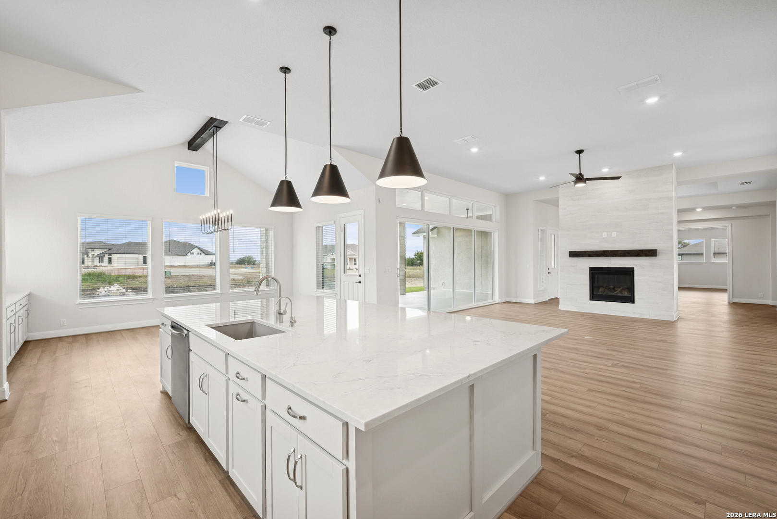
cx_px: 388
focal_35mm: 15
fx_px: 324
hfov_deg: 100.4
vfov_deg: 77.4
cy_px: 260
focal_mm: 15
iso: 100
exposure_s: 1/13
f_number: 9
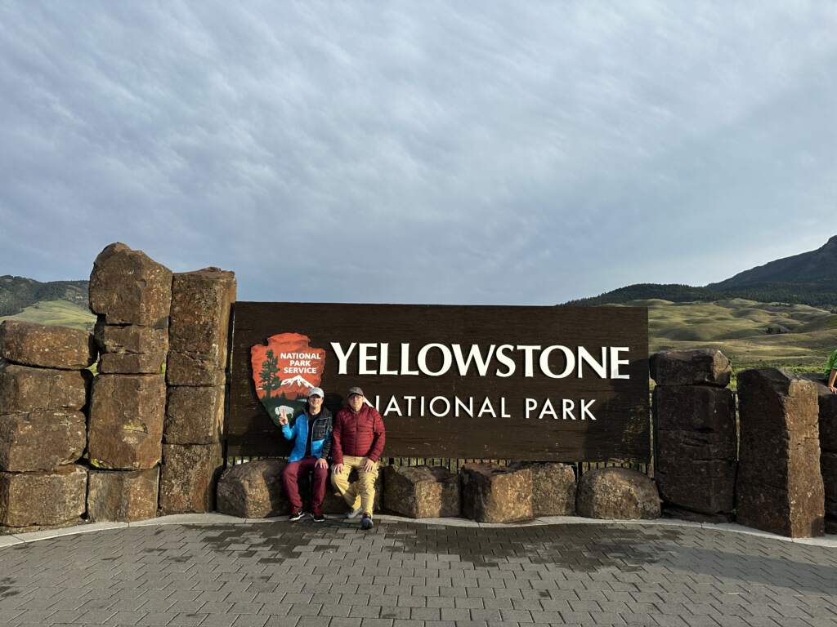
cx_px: 418
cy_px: 314
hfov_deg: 71.6
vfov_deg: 56.8
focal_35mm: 24
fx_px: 580
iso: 80
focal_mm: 6.86
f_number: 1.78
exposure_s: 1/1339
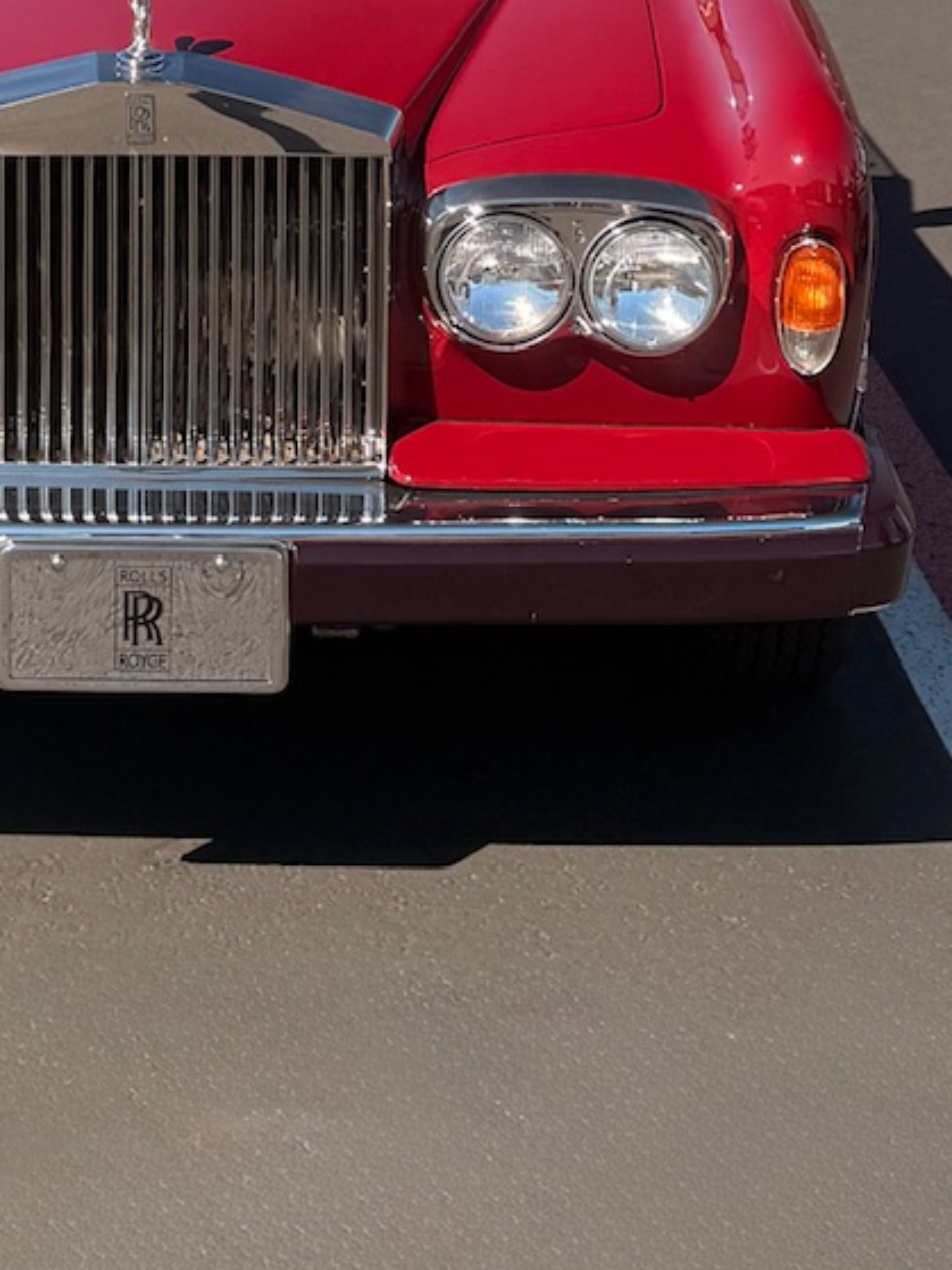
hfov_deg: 16.6
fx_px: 3228
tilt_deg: -6.0
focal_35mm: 88
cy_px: -341
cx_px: 143
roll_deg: -2.2
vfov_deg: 20.5
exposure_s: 1/1770
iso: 80
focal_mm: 6.76
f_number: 1.78
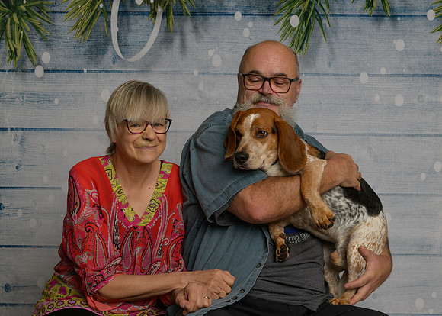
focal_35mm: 66
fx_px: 823
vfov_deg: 21.7
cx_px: 241
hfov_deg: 30.0
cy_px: 161
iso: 400
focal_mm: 58
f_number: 10
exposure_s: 1/125
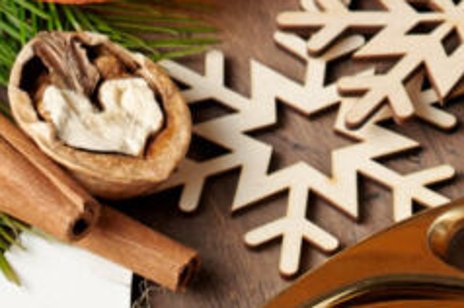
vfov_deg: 4.2
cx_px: 684
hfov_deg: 6.3
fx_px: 4157
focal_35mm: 323
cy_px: -88
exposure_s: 1/125
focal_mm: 50
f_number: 5.6
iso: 200
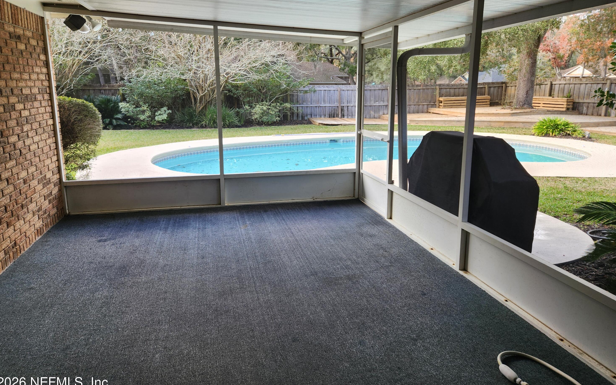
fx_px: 420
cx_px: 301
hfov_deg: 72.5
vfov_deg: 49.1
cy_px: 167
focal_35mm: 25
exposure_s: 1/180
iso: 64
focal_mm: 5.4
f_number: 1.8
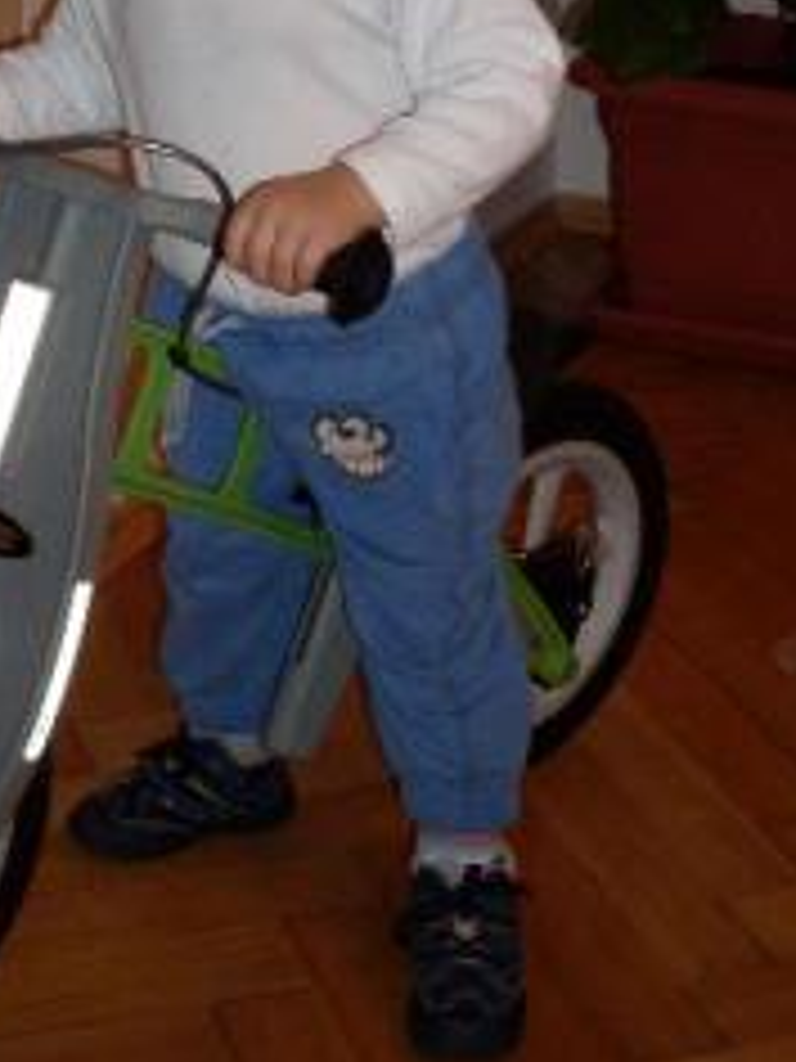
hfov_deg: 20.4
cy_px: 243
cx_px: 274
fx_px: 2208
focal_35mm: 72
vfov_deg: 26.6
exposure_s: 1/45
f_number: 2.8
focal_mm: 6.3
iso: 100
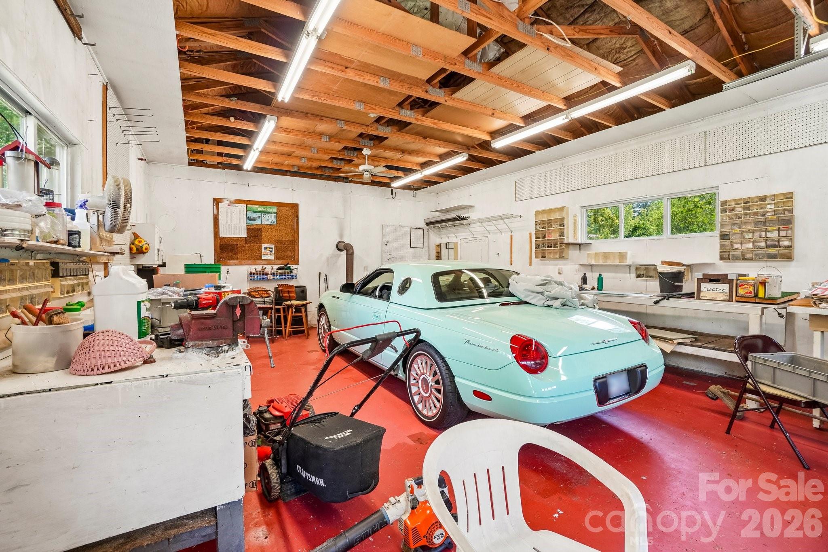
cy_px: 276
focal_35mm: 15
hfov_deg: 100.4
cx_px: 414
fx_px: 345
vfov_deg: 77.3
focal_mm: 10
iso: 400
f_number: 8
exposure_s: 1/25
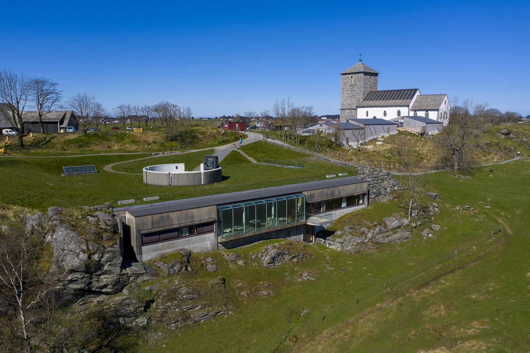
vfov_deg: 46.4
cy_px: 176
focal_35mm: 28
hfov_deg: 65.5
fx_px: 412
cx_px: 265
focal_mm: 10.26
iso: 100
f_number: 4.5
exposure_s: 1/320
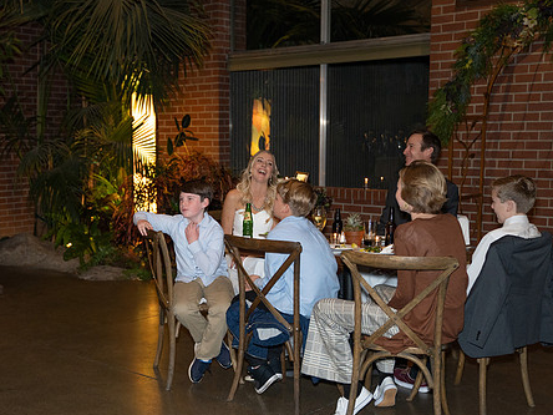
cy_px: 236
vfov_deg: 29.6
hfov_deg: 38.7
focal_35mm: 49
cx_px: 209
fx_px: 783
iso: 2000
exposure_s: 1/125
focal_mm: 39
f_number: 2.8
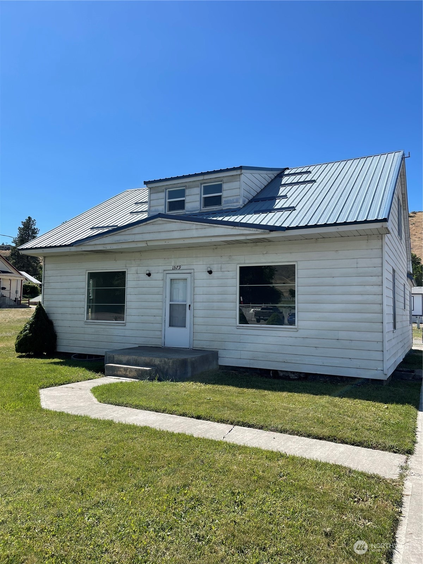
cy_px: 282
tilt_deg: +4.9
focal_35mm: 25
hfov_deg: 54.9
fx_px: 407
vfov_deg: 69.4
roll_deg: -1.1
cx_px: 212
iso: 32
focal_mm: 5.1
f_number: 1.6
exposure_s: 1/3663
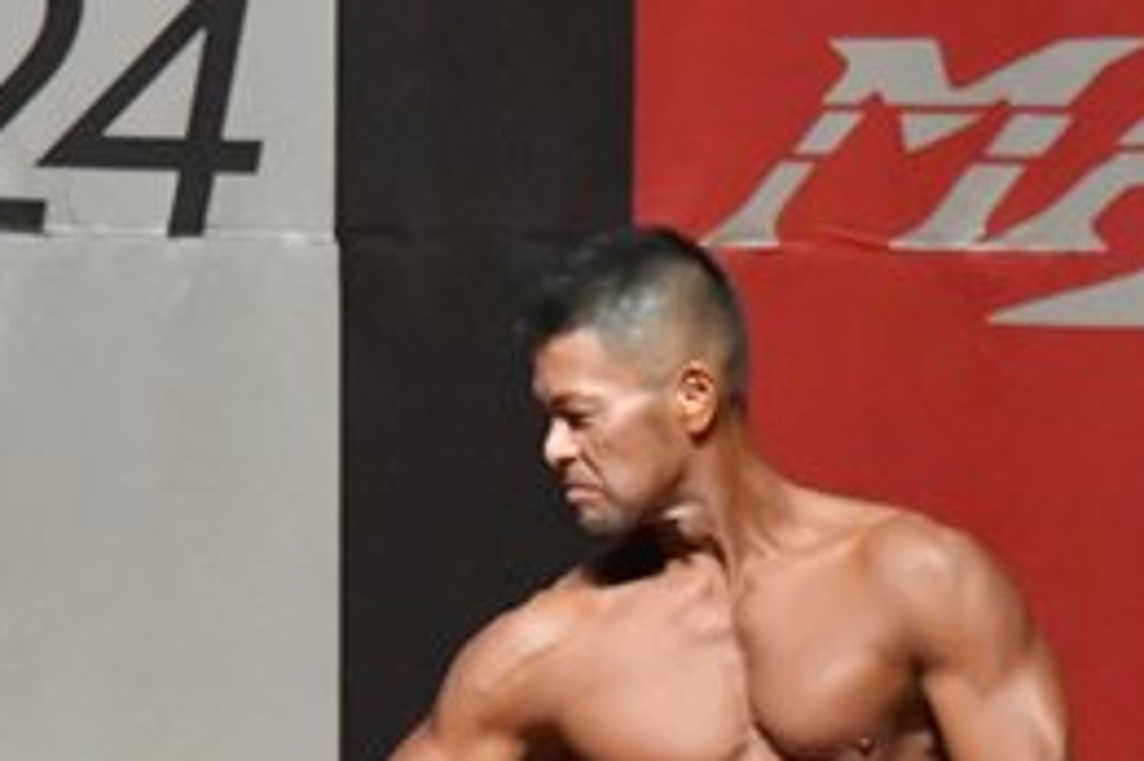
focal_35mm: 804
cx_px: 799
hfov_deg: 2.6
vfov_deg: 1.7
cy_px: 1029
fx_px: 25532
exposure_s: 1/400
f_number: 5.6
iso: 12800
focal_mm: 180
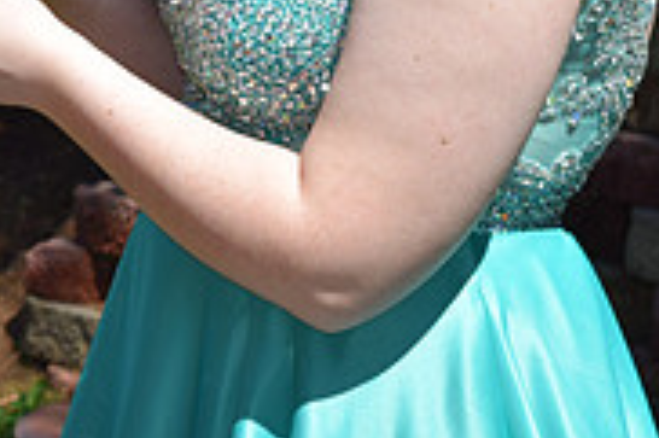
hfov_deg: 7.8
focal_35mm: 264
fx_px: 4821
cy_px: -186
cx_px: -112
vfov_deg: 5.2
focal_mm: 55
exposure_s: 1/200
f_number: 9
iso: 100
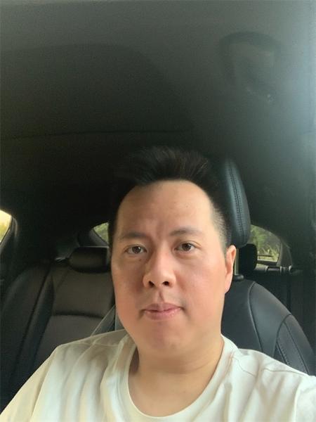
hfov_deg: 44.2
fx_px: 389
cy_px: 211
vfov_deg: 56.8
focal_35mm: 32
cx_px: 158
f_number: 2.2
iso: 200
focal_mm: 2.87
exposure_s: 1/60
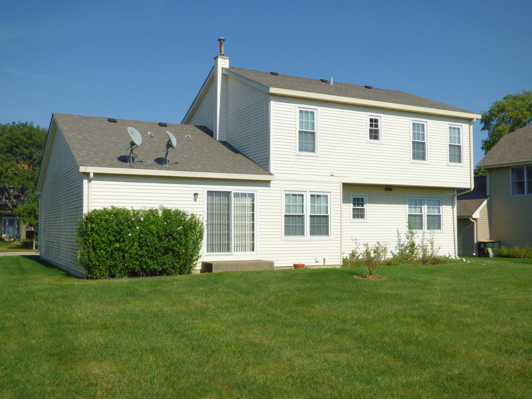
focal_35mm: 36
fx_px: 553
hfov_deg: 51.4
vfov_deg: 39.7
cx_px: 266
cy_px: 200
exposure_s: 1/1600
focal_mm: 6.47
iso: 100
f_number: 4
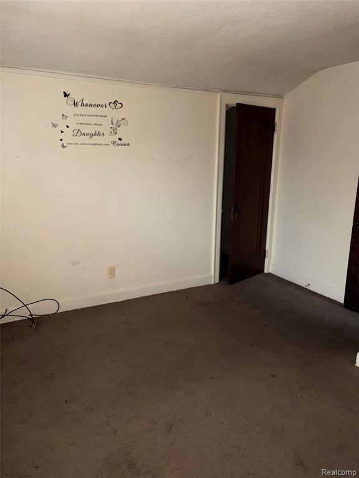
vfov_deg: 67.3
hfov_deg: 53.1
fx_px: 360
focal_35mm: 26
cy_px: 239
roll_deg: +0.0
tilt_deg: -12.9
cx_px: 180
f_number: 1.6
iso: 80
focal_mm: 5.96
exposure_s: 1/17
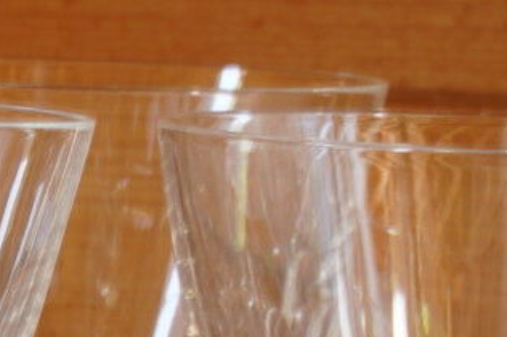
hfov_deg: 6.7
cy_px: 757
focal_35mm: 298
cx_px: -534
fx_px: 4192
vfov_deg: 4.5
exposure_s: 4
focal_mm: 49
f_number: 22
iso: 200
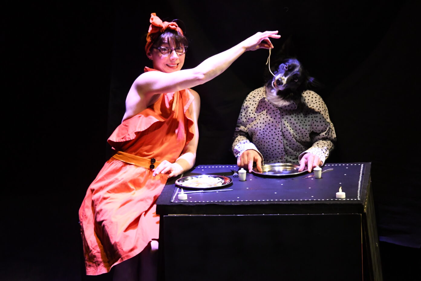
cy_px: 140
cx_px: 210
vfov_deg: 5.1
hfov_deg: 7.6
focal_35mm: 270
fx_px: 3157
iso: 8000
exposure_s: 1/125
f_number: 7.1
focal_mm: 180
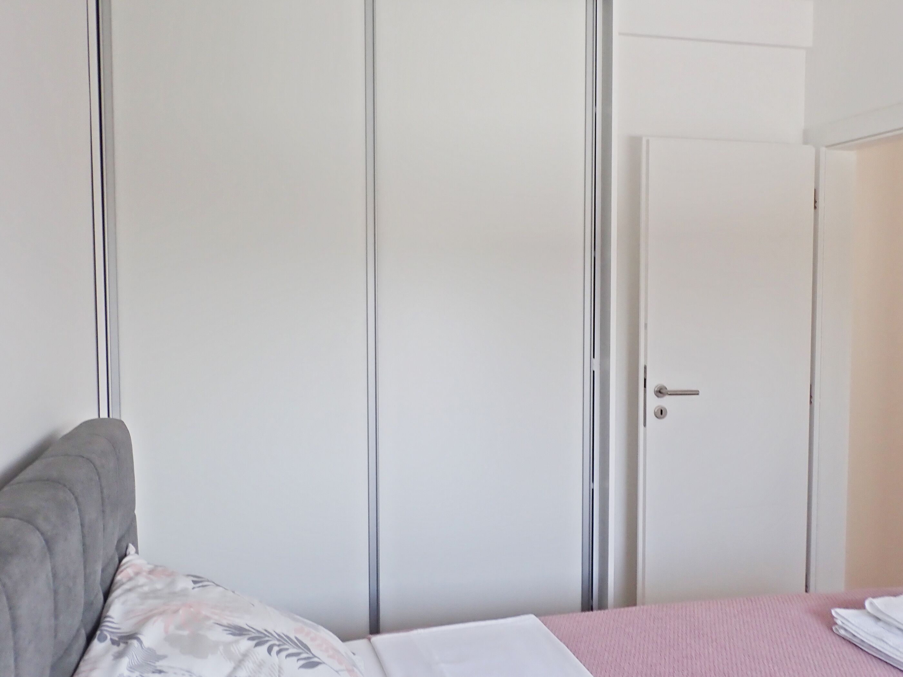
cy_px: 338
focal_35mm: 30
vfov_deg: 46.8
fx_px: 783
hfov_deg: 60.0
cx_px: 452
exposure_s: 1/80
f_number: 3.2
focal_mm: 5.5
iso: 100
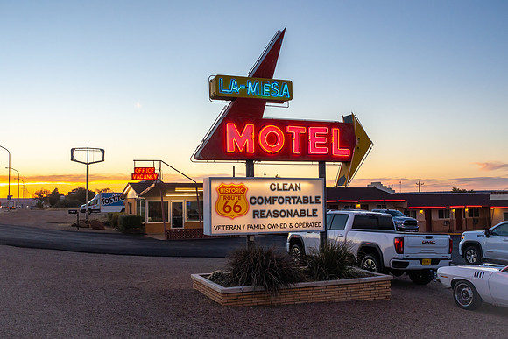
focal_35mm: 37
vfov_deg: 36.4
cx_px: 254
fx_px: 516
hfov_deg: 52.4
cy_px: 170
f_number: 5.6
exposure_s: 1/160
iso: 250
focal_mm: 13.34
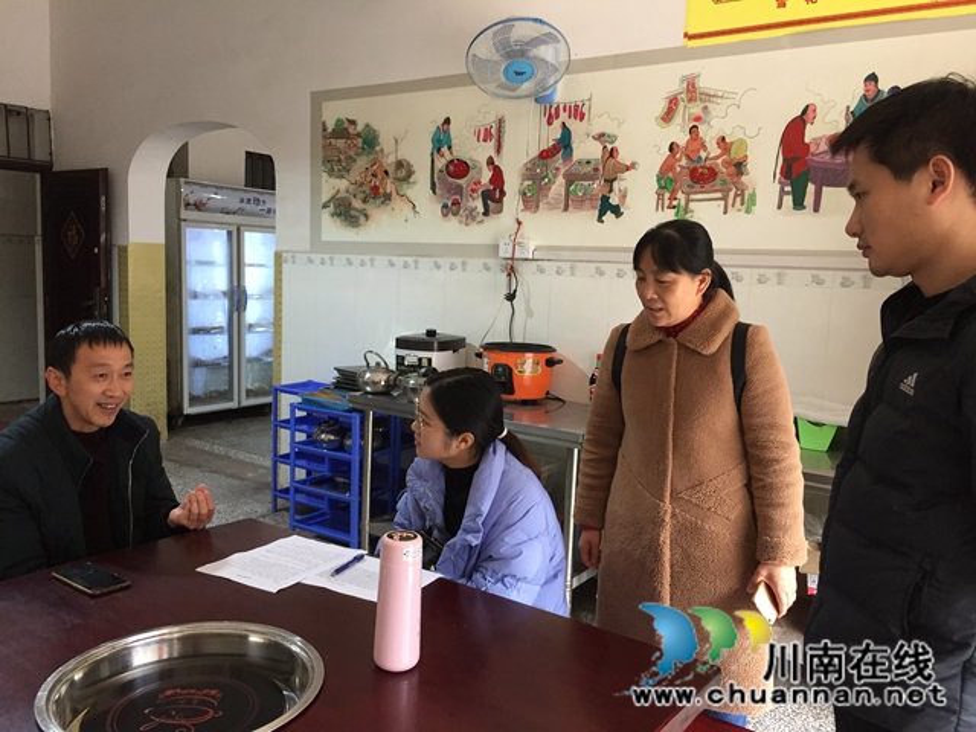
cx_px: 488
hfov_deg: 61.7
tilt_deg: -8.3
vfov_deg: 48.2
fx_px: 818
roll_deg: -2.9
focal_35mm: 29
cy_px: 366
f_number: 2.2
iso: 160
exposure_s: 1/33
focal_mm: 4.15
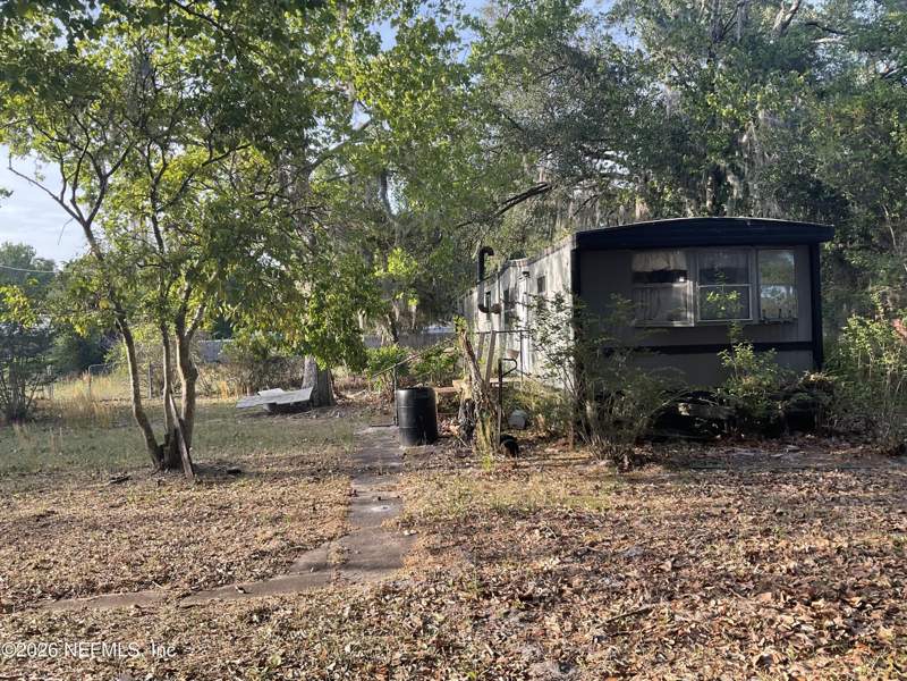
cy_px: 340
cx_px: 454
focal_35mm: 29
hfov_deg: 61.7
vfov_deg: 48.2
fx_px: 760
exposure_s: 1/221
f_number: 1.8
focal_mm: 3
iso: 16
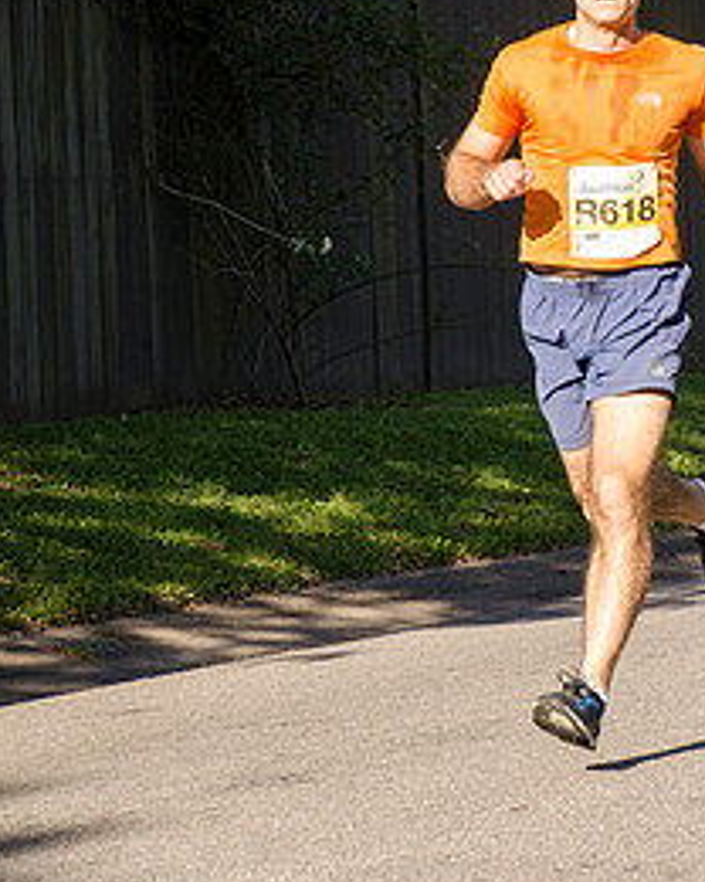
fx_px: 6338
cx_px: 475
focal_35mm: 243
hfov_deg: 6.4
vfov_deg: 7.9
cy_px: 254
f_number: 6.3
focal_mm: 100
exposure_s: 1/1250
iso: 640
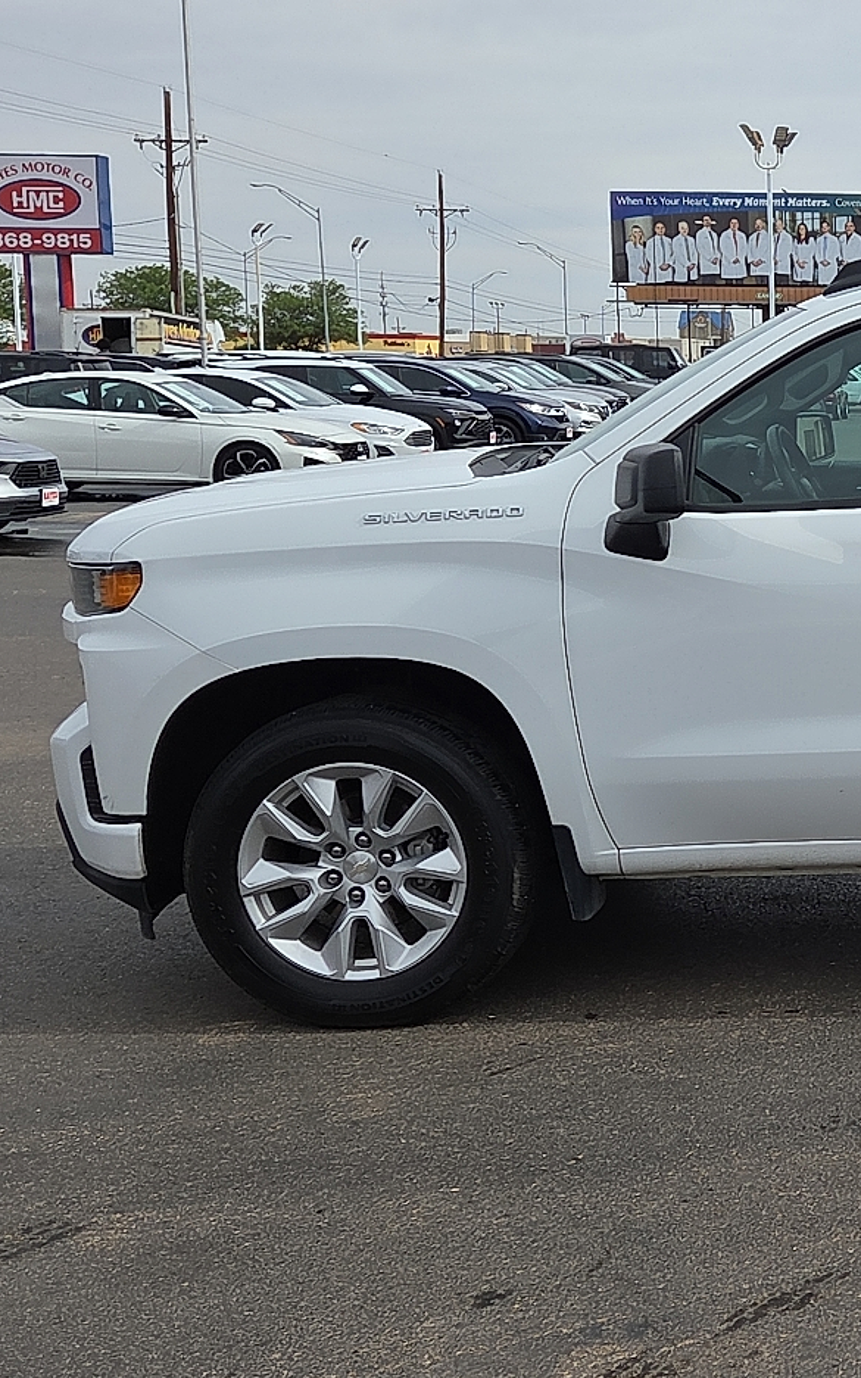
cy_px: 654
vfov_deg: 35.1
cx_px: 1169
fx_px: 2178
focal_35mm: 58
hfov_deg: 20.2
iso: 76
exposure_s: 1/10000
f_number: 1.8
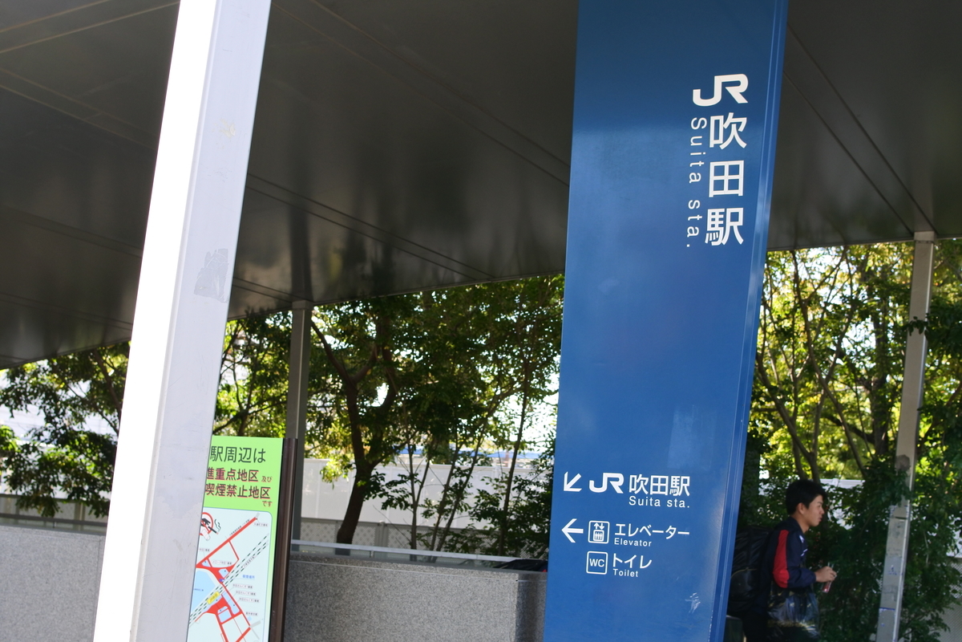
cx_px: 481
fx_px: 1309
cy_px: 321
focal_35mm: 49
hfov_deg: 40.3
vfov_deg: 27.5
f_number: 4
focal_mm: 18.5
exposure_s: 1/200
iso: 200
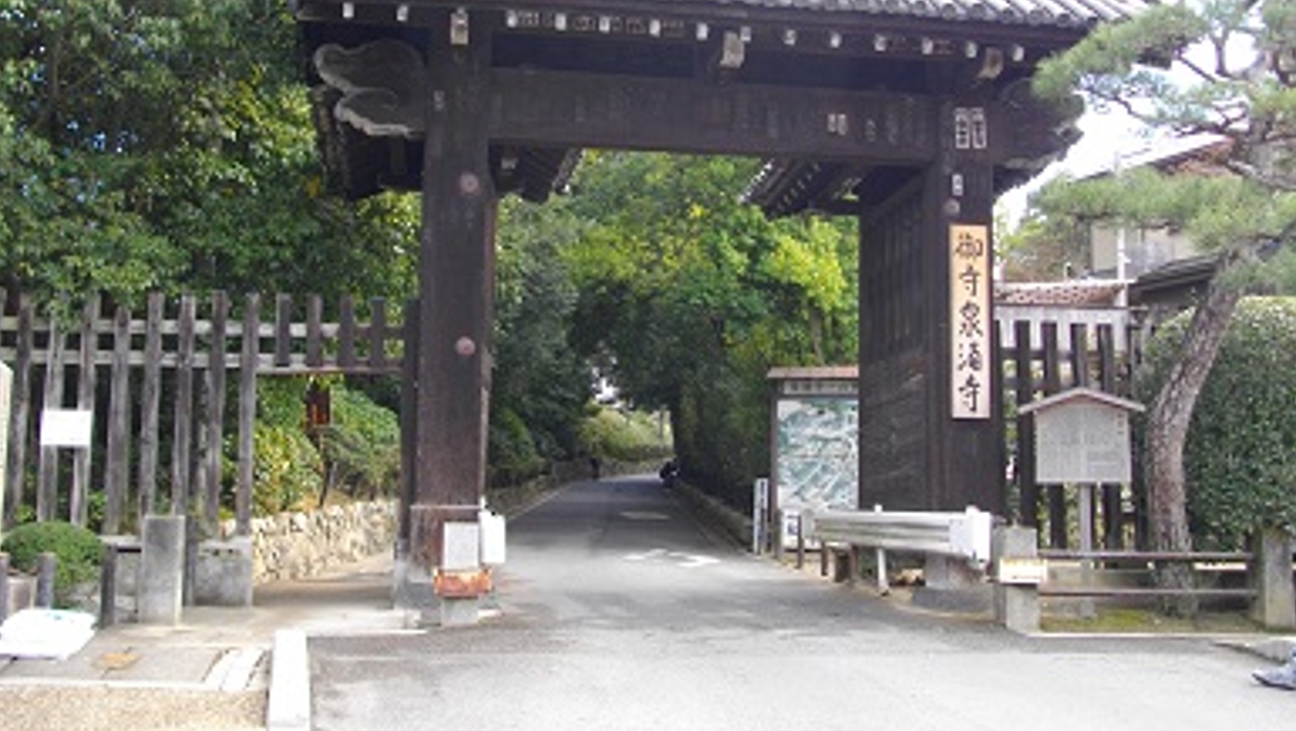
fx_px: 1513
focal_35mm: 44
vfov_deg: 27.0
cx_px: 651
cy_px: 256
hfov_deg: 46.4
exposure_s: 1/125
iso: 144
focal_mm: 7.1
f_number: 3.2
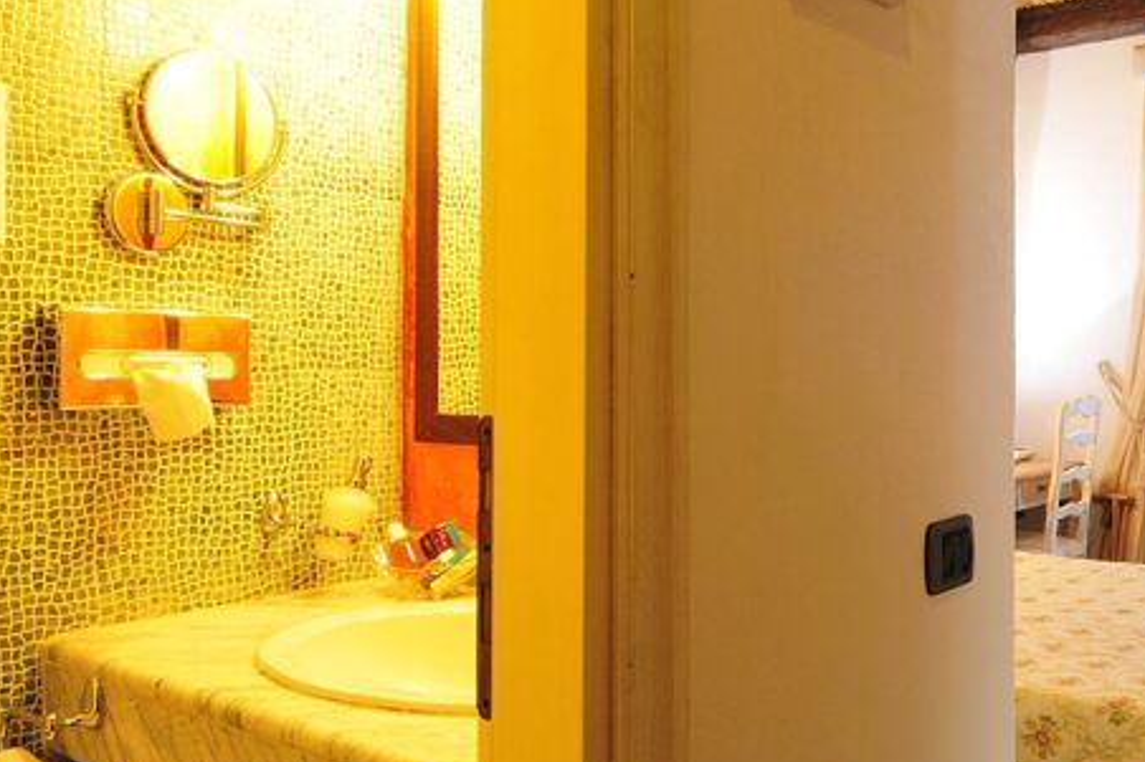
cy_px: 328
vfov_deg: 38.8
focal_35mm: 34
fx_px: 1081
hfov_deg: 55.6
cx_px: 656
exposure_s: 1
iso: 400
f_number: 14
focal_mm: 10
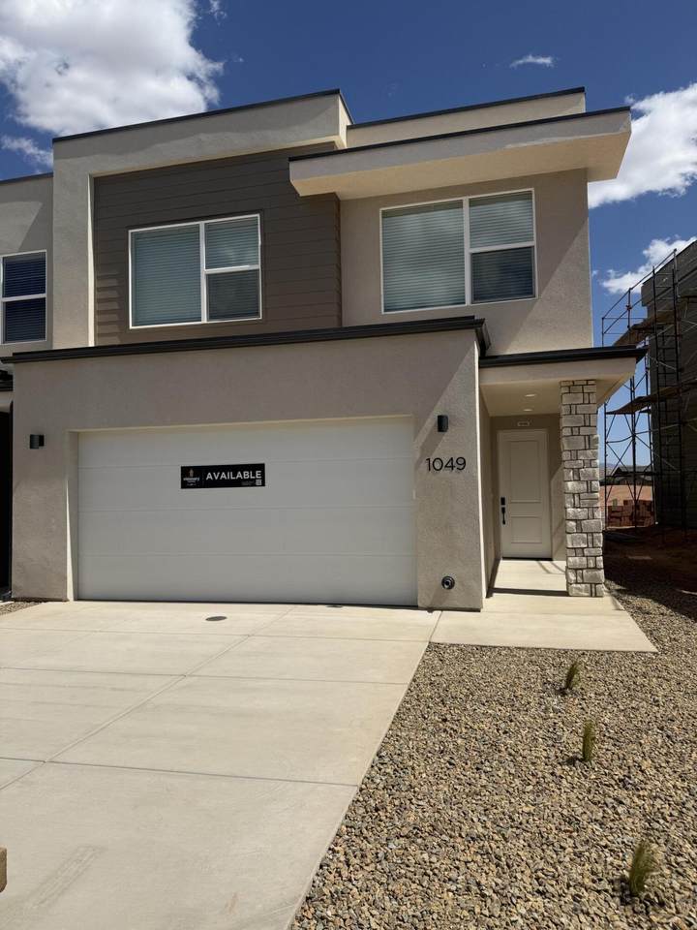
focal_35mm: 24
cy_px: 465
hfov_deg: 56.8
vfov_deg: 71.6
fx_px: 644
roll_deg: +1.3
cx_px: 348
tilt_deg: +2.4
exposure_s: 1/9091
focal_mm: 6.76
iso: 80
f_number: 1.78
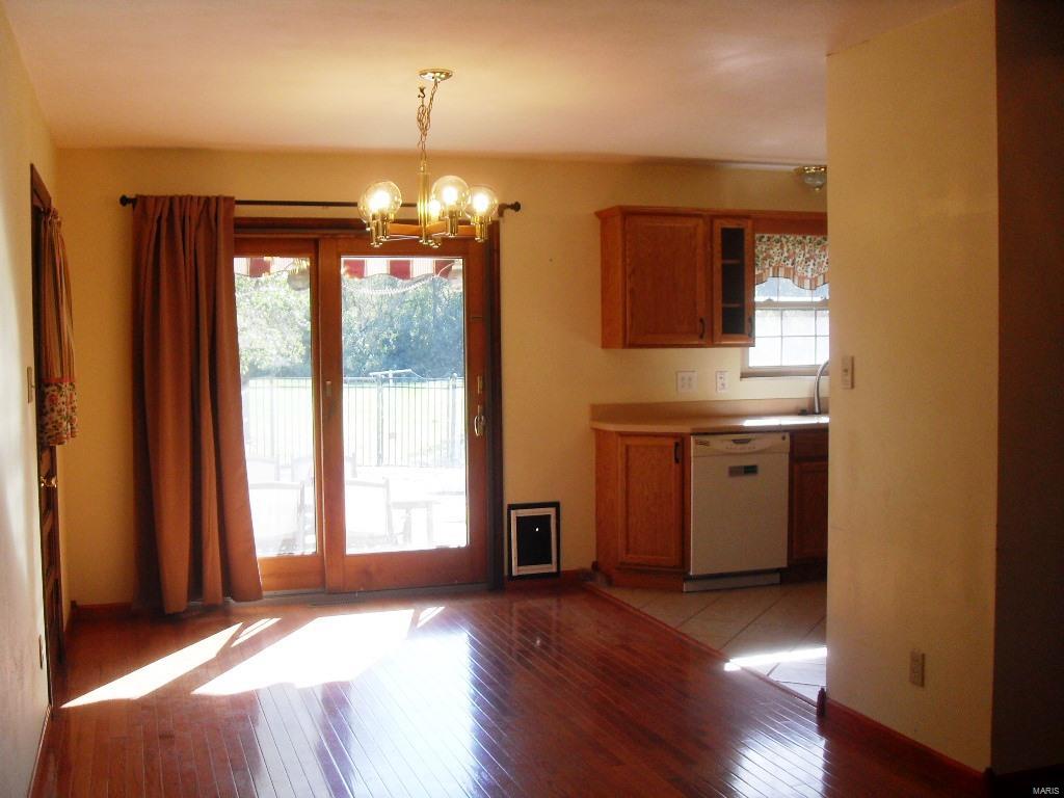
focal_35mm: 37
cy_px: 399
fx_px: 1137
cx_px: 532
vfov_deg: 38.7
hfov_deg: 50.1
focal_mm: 6.3
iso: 100
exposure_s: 1/90
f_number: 2.8
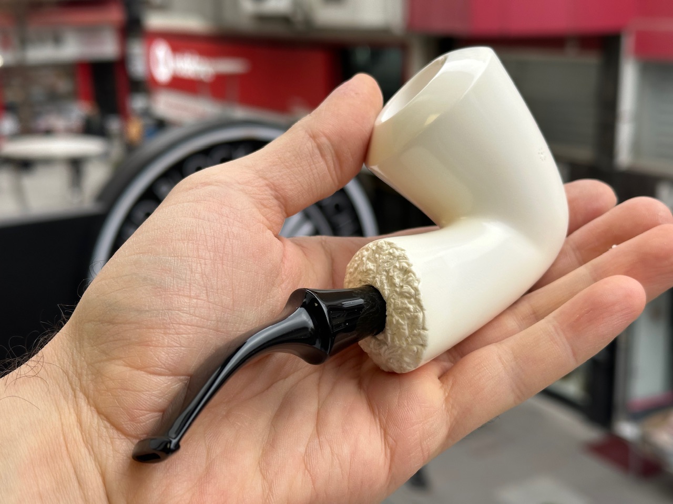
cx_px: 336
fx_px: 933
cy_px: 252
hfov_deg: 39.7
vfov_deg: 30.3
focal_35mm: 48
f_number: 1.78
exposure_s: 1/340
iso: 64
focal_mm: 6.86
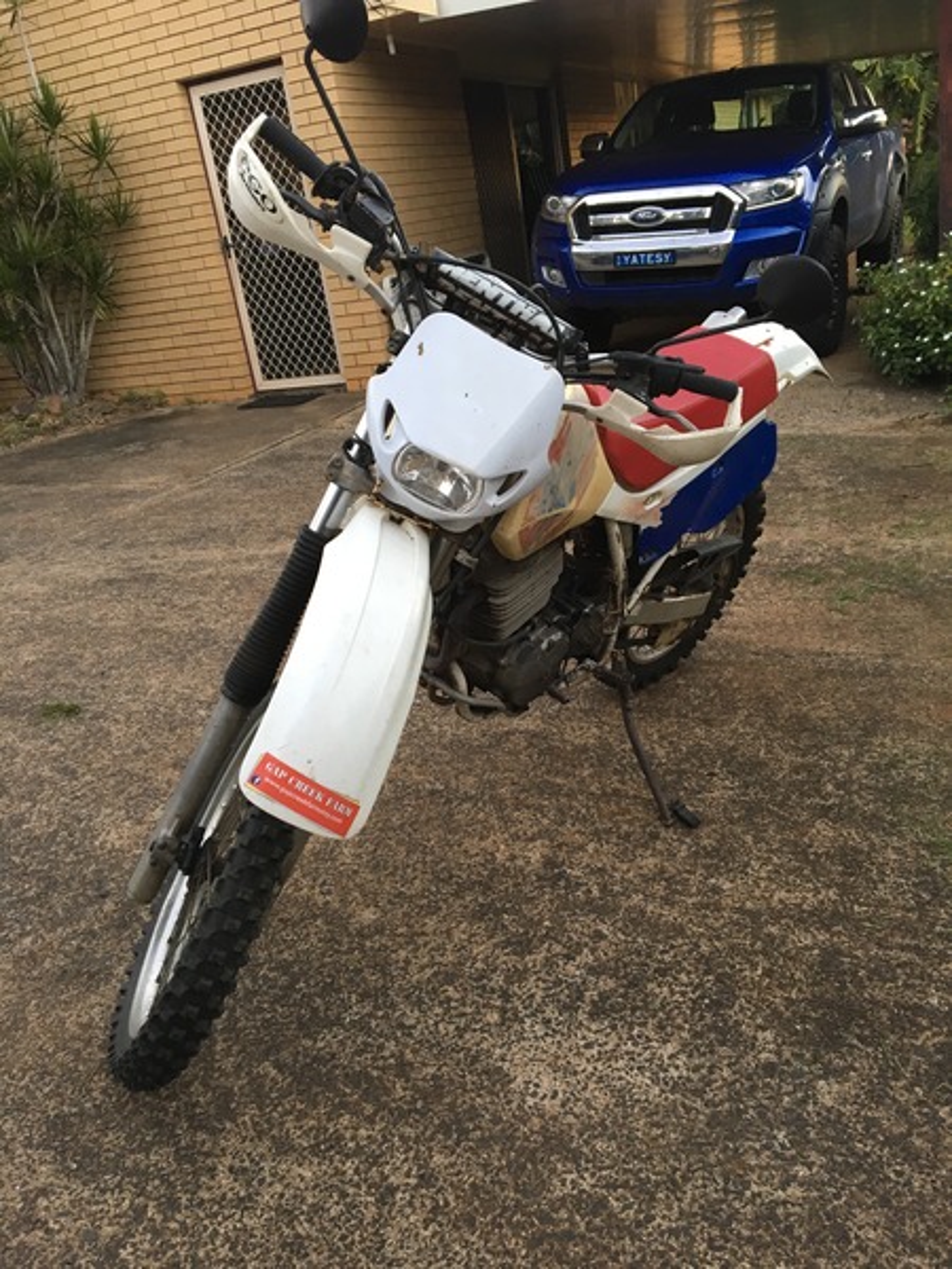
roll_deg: +9.2
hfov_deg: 48.2
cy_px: 634
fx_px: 1063
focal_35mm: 29
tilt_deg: -20.2
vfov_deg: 61.7
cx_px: 476
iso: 80
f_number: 2.2
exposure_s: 1/33
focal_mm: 4.15
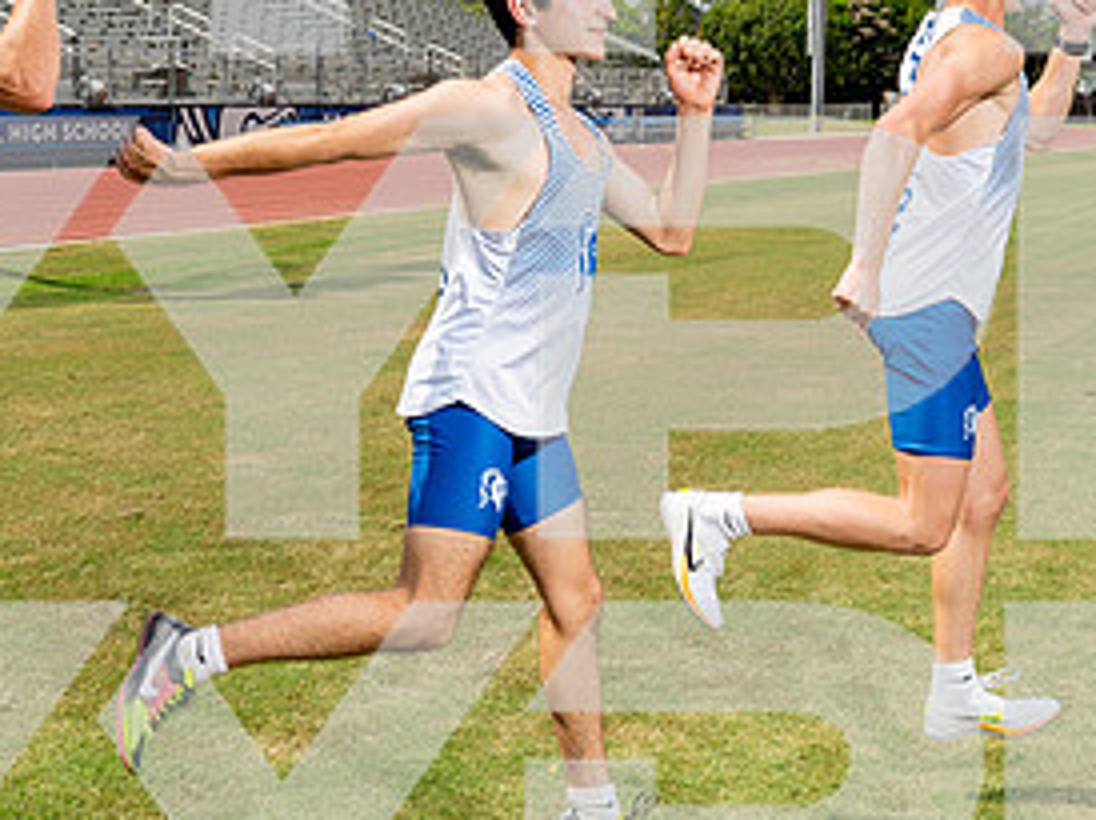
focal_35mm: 56
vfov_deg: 26.0
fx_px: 1772
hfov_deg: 34.3
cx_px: 461
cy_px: 332
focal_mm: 25
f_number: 8
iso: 100
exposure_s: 1/250
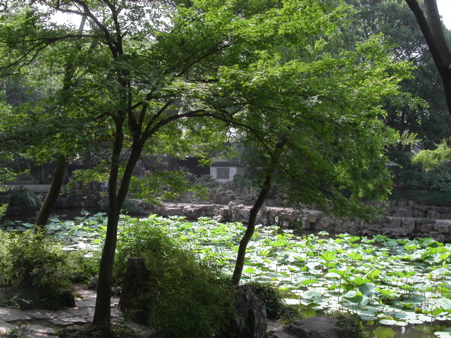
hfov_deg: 49.0
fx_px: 495
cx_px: 226
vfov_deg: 37.7
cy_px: 169
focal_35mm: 38
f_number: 8
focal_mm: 7.8
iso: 100
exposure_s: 1/90
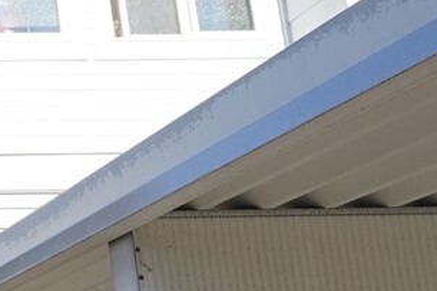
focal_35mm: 89
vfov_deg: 14.9
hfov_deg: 16.9
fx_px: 1080
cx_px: -443
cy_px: 326
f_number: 5.6
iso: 400
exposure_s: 1/500
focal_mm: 16
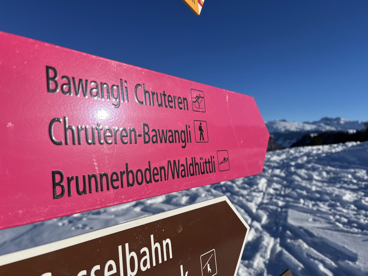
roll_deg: -0.6
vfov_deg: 53.1
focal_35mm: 26
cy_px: 138
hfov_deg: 67.3
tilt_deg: -0.6
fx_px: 276
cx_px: 184
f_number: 1.6
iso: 50
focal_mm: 5.1
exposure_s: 1/6494
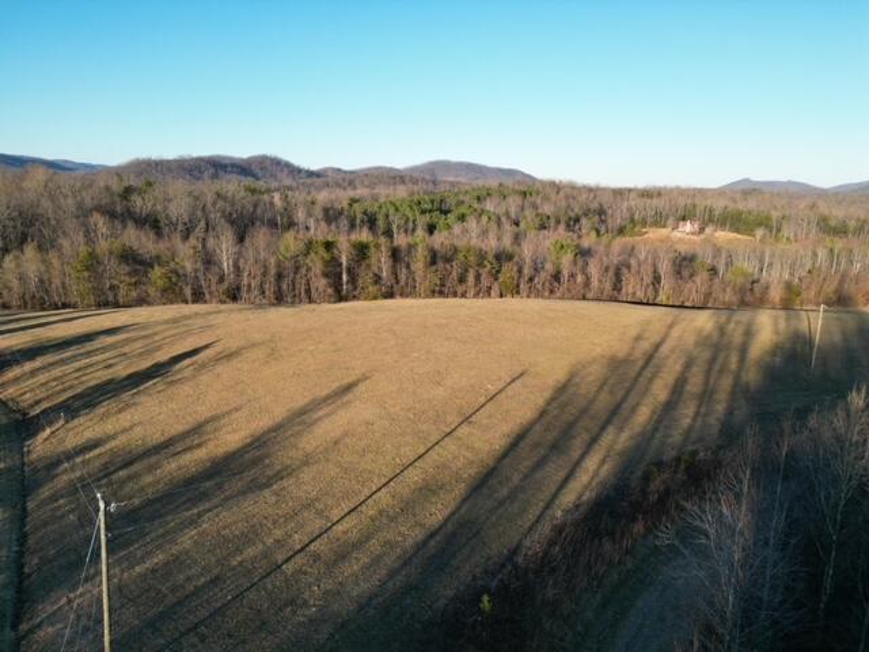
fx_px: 602
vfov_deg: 56.8
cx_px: 434
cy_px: 326
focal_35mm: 24
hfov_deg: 71.6
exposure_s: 1/1250
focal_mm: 6.72
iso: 130
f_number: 1.7
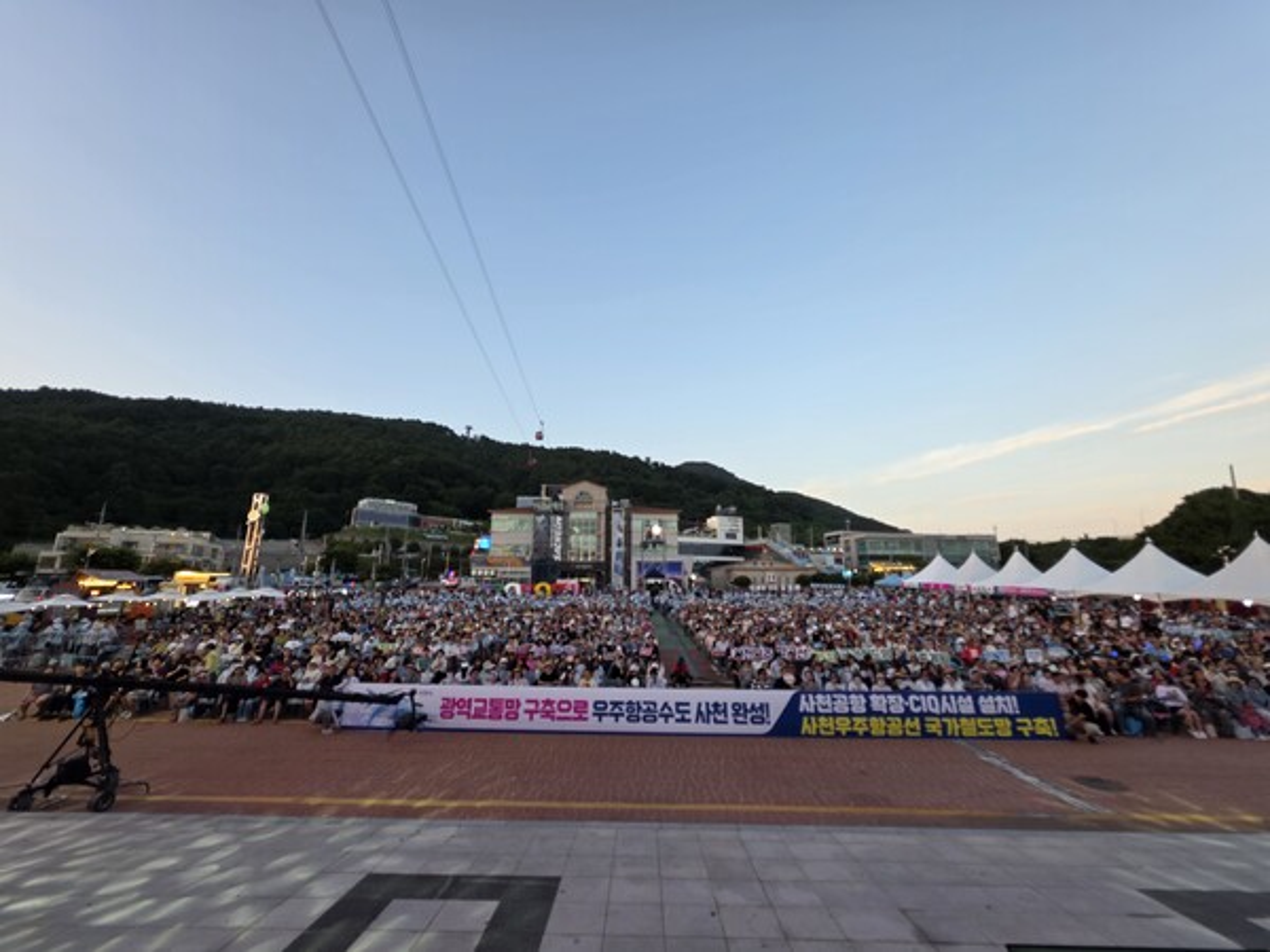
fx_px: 477
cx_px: 635
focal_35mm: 13
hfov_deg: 106.2
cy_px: 476
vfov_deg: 89.9
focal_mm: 2.2
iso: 25
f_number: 1.9
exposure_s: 1/79.9
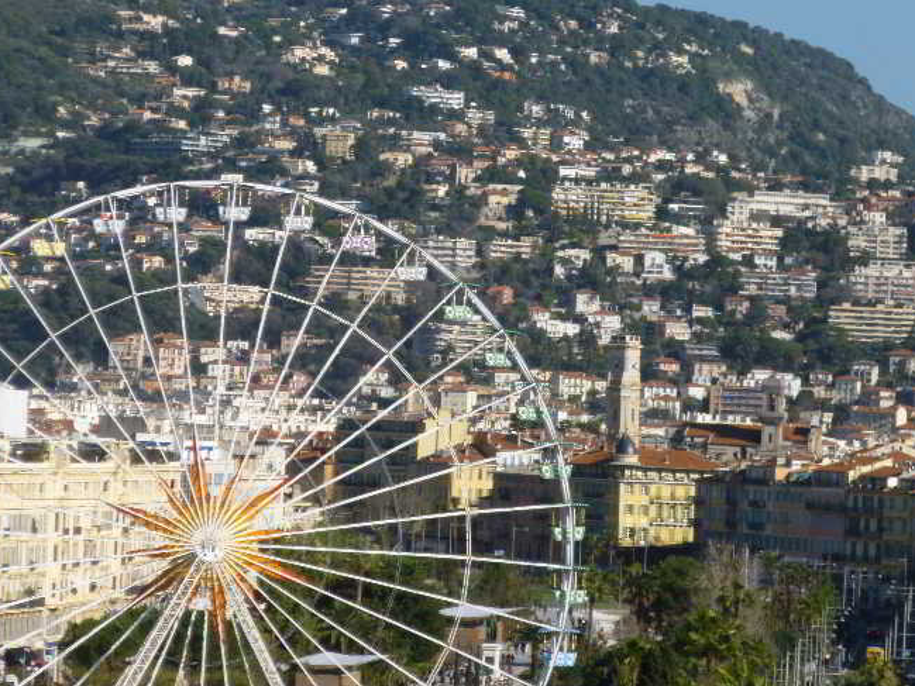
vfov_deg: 6.2
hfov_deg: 8.3
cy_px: 310
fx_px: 6319
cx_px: 484
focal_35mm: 239
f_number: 5.8
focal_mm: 34.6
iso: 100
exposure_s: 1/400
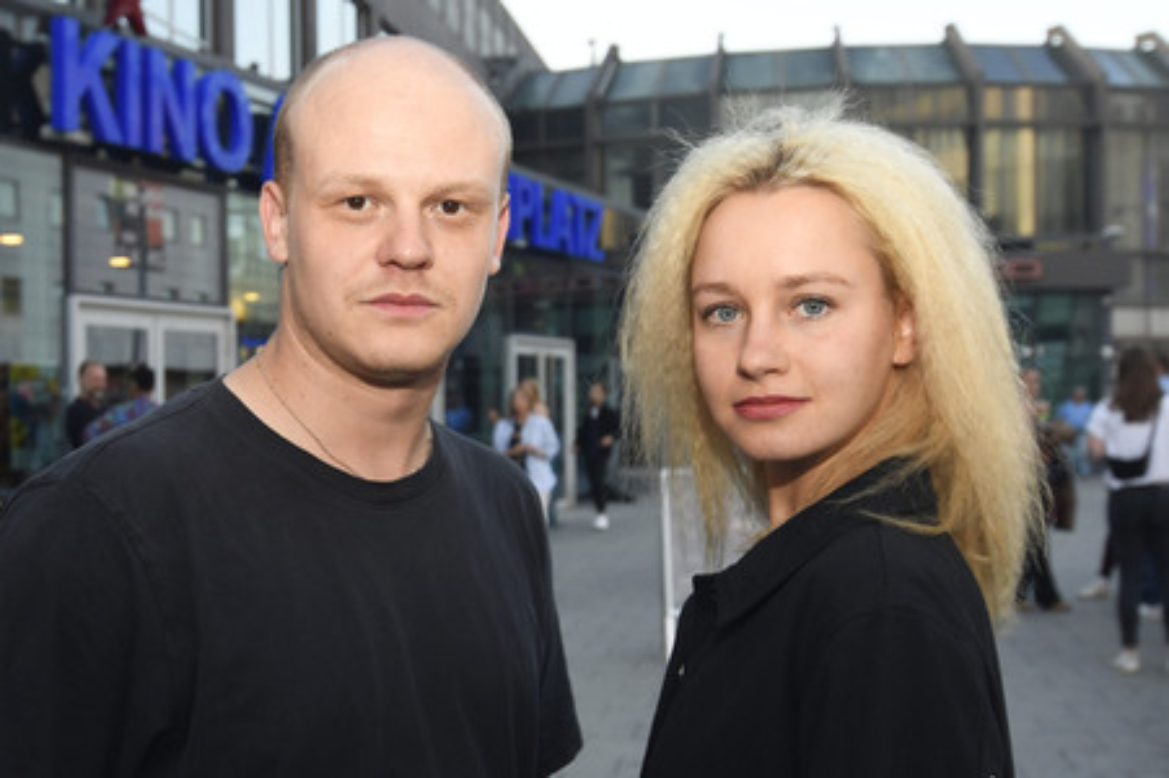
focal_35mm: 36
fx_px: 1168
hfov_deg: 53.2
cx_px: 584
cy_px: 389
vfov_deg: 36.8
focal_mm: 24
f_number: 4
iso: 640
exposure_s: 1/250
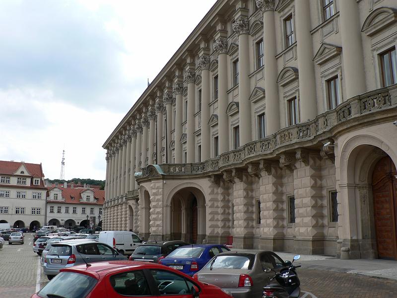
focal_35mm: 36
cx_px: 198
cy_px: 149
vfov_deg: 39.7
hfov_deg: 51.4
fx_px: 413
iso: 80
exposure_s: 1/400
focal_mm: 6
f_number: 4.5
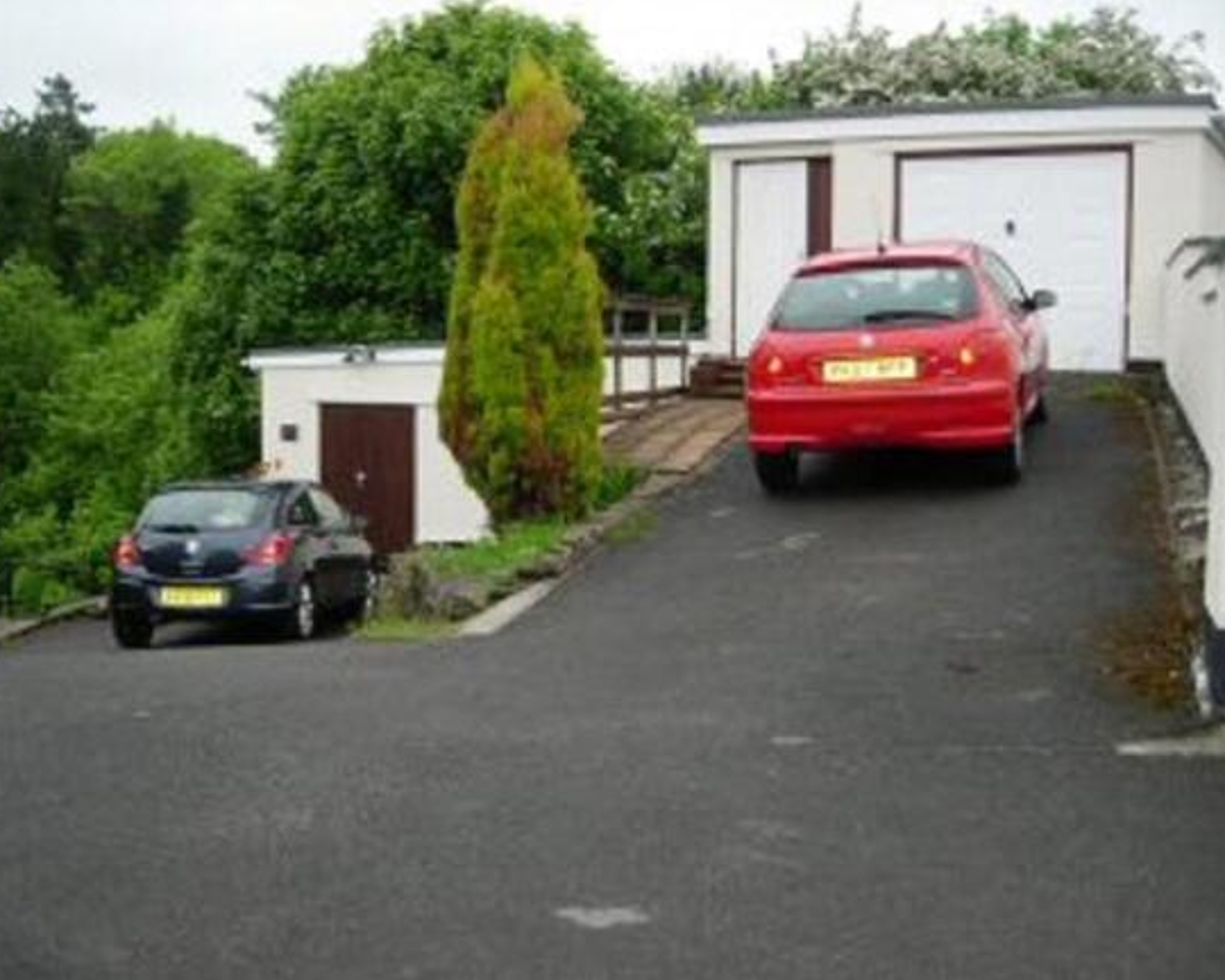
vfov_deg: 37.3
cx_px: 593
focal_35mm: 40
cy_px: 489
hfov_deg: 45.8
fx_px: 1450
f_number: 2.8
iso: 79
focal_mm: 7.8
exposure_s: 1/222
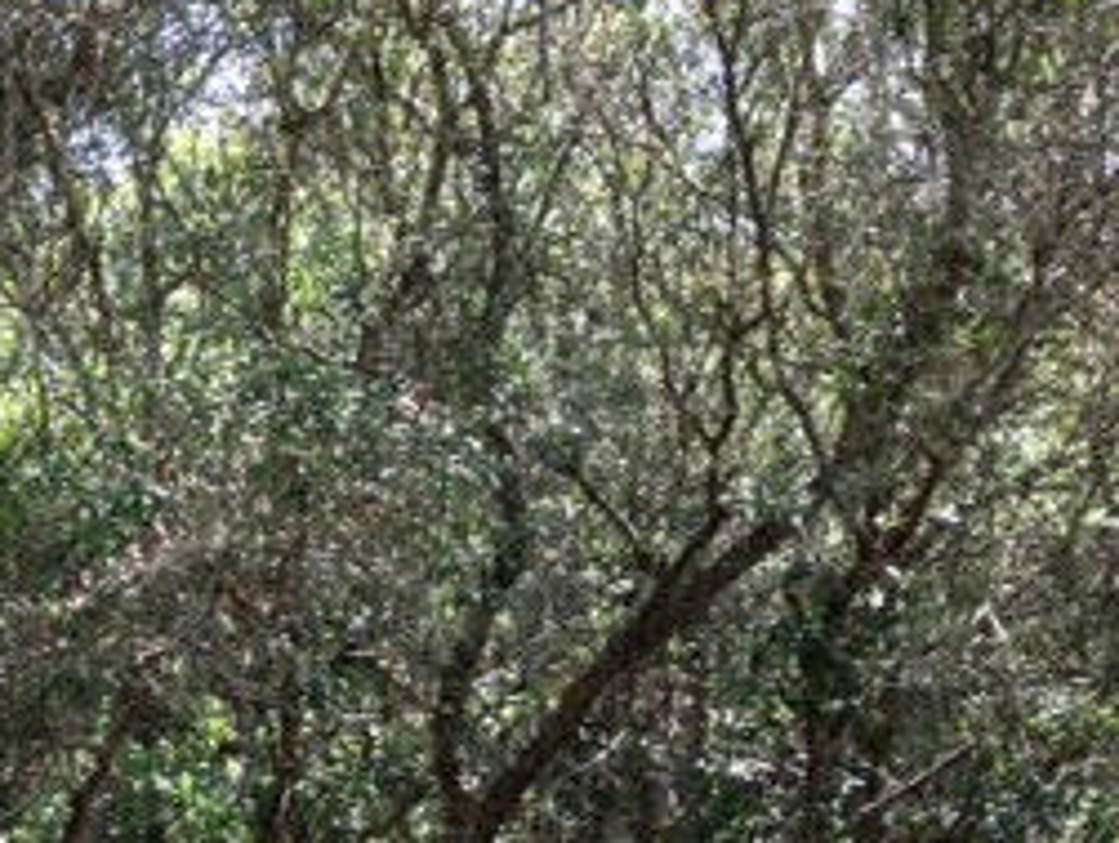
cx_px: -116
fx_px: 2719
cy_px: 1004
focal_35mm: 84
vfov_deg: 16.9
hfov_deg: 22.0
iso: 50
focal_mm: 4.12
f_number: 2.4
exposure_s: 1/147
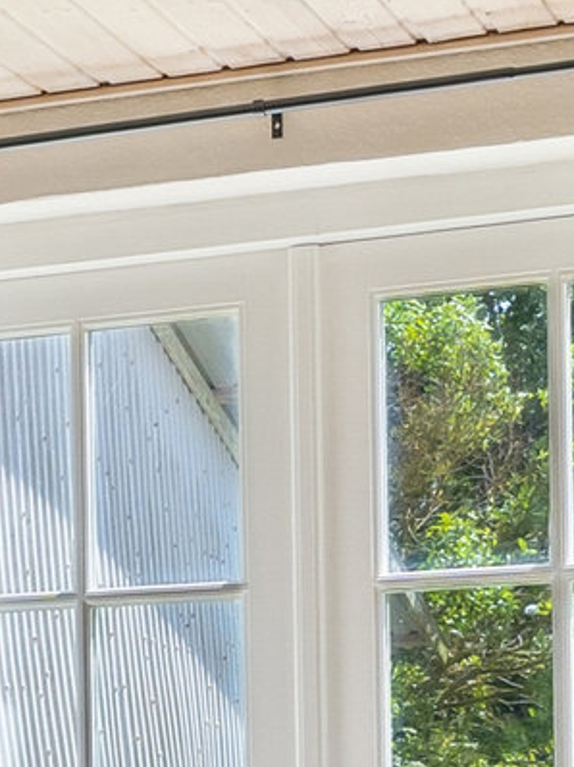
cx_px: -493
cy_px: 871
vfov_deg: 15.7
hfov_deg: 11.2
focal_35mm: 122
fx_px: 2696
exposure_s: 1/50
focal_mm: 16.8
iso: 800
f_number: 8
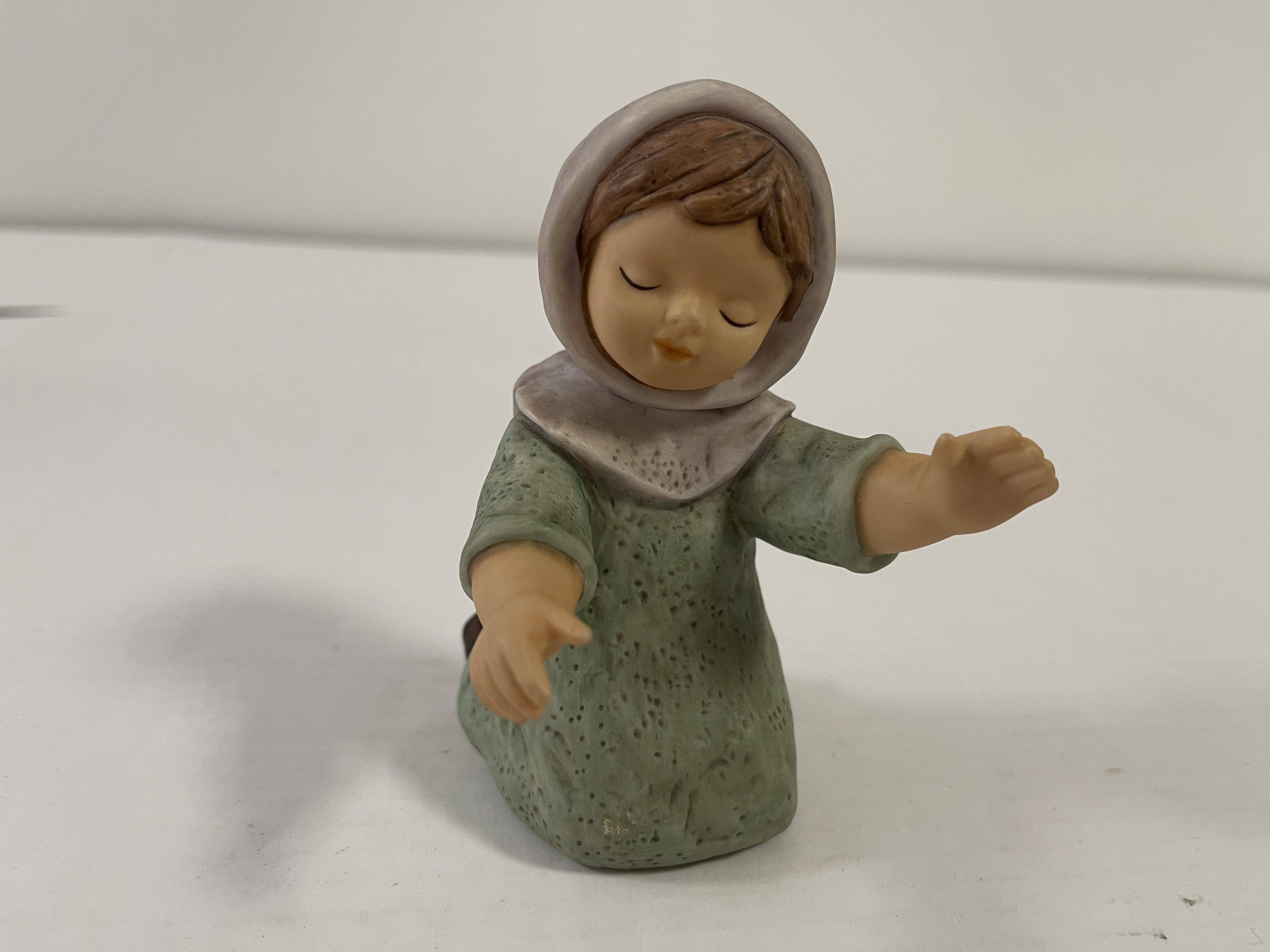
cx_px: 635
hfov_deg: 69.4
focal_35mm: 25
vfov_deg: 54.9
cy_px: 476
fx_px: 917
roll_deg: -4.2
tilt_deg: -18.4
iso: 64
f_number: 1.6
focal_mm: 5.1
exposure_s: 1/50
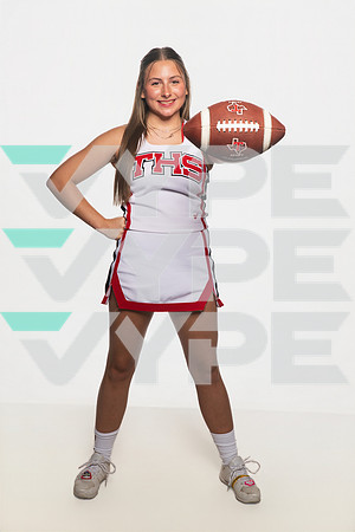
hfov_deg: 21.9
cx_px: 178
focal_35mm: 62
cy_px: 266
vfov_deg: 32.4
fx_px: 917
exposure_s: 1/200
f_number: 6.3
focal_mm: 62
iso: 500
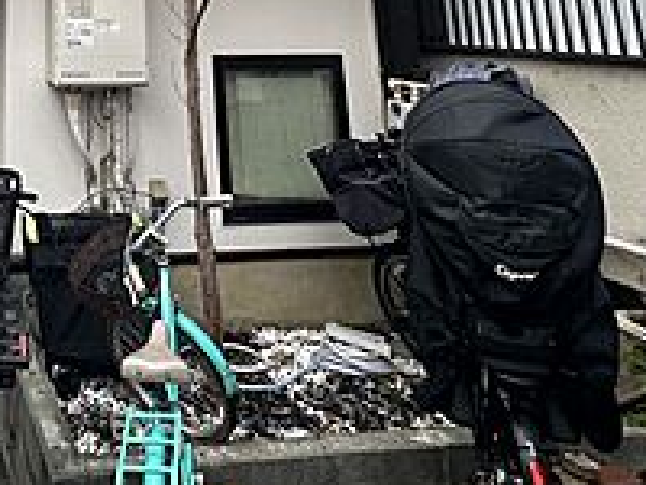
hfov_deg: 40.0
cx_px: 16
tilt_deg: +14.7
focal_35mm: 42
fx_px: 784
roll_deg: +0.3
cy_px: -194
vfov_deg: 27.0
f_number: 2.2
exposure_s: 1/127
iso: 32
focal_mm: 2.22
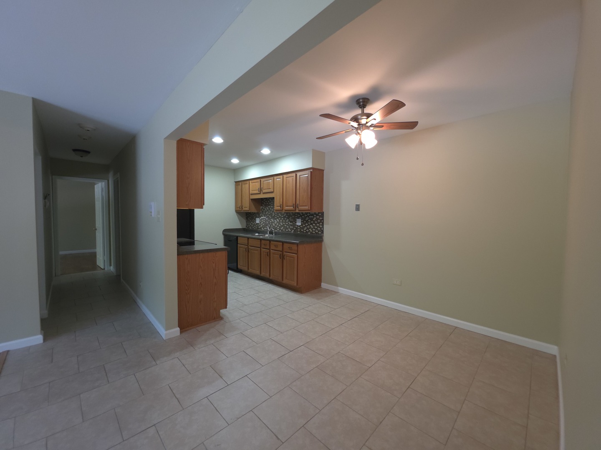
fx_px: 226
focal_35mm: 13
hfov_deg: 106.2
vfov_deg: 89.9
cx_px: 300
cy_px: 225
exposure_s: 1/30
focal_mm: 2.2
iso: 125
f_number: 1.9
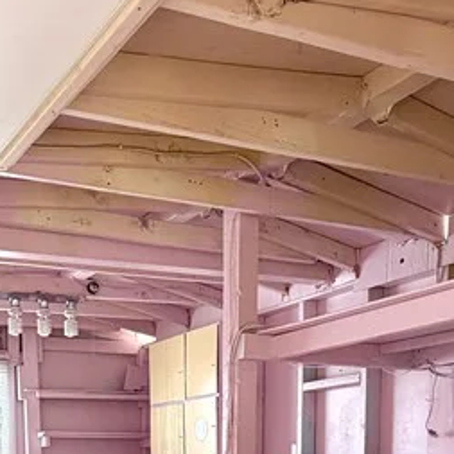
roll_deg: +1.5
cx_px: 66
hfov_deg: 32.7
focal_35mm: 50
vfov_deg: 28.8
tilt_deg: -6.8
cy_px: 565
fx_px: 742
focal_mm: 2.22
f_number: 2.2
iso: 100
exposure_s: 1/121
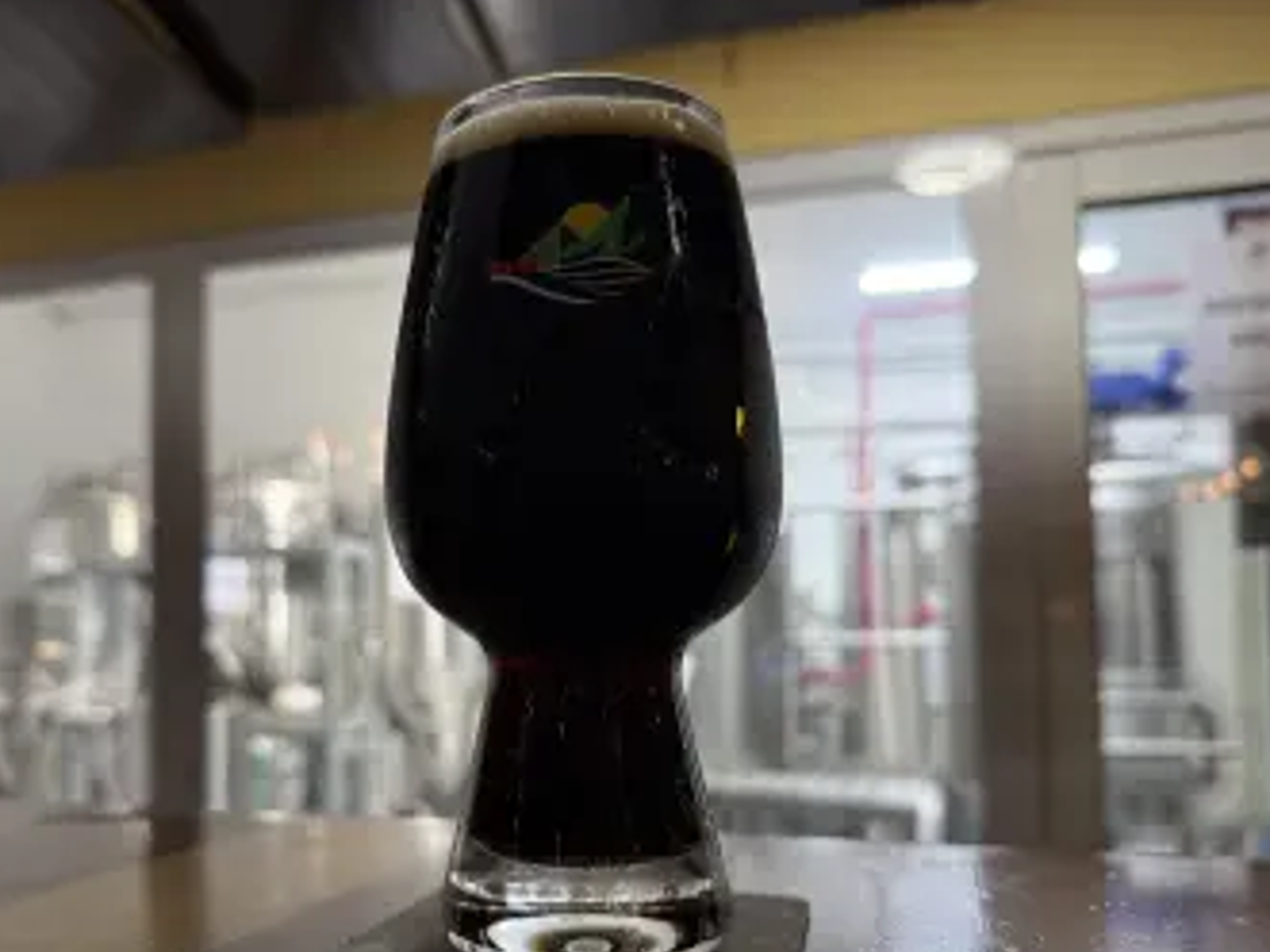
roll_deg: +0.2
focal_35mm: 29
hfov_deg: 61.5
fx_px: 1064
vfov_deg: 48.0
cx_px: 553
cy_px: 557
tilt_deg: +3.0
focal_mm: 6.76
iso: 160
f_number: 1.78
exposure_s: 1/50
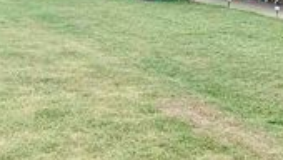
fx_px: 578
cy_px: -58
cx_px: 331
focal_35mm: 77
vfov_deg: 14.9
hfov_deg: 25.0
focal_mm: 6.76
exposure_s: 1/4673
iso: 80
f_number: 1.78
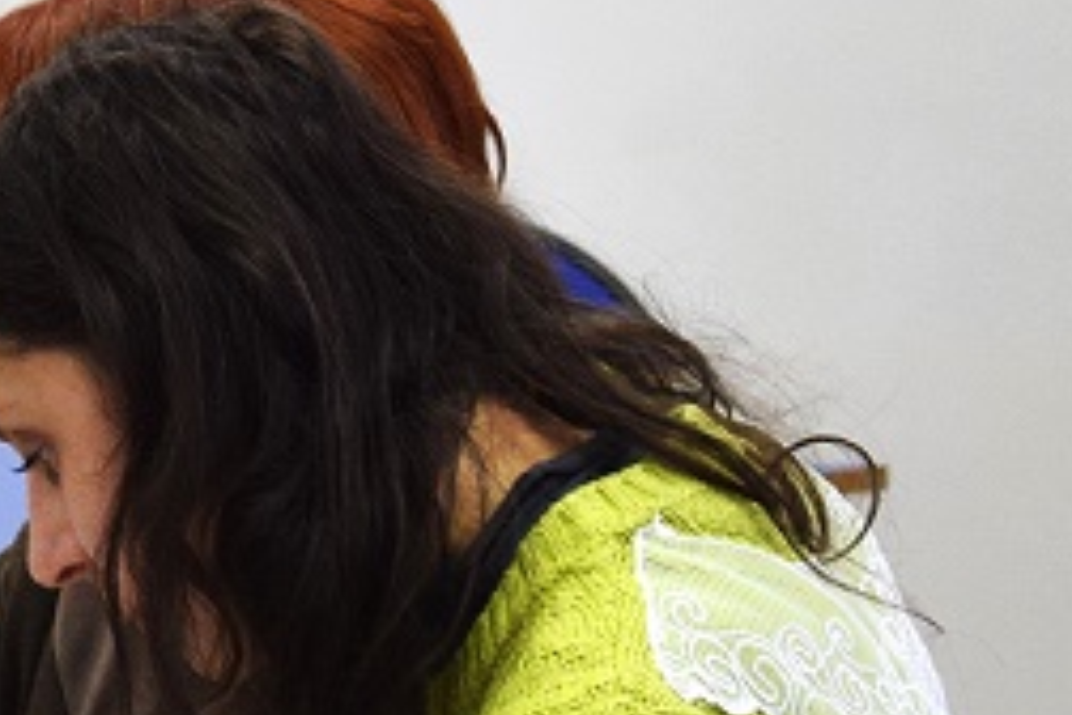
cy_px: 85
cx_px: -881
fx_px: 10215
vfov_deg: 4.0
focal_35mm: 343
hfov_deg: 5.9
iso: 450
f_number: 5.6
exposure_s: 1/60
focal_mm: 55
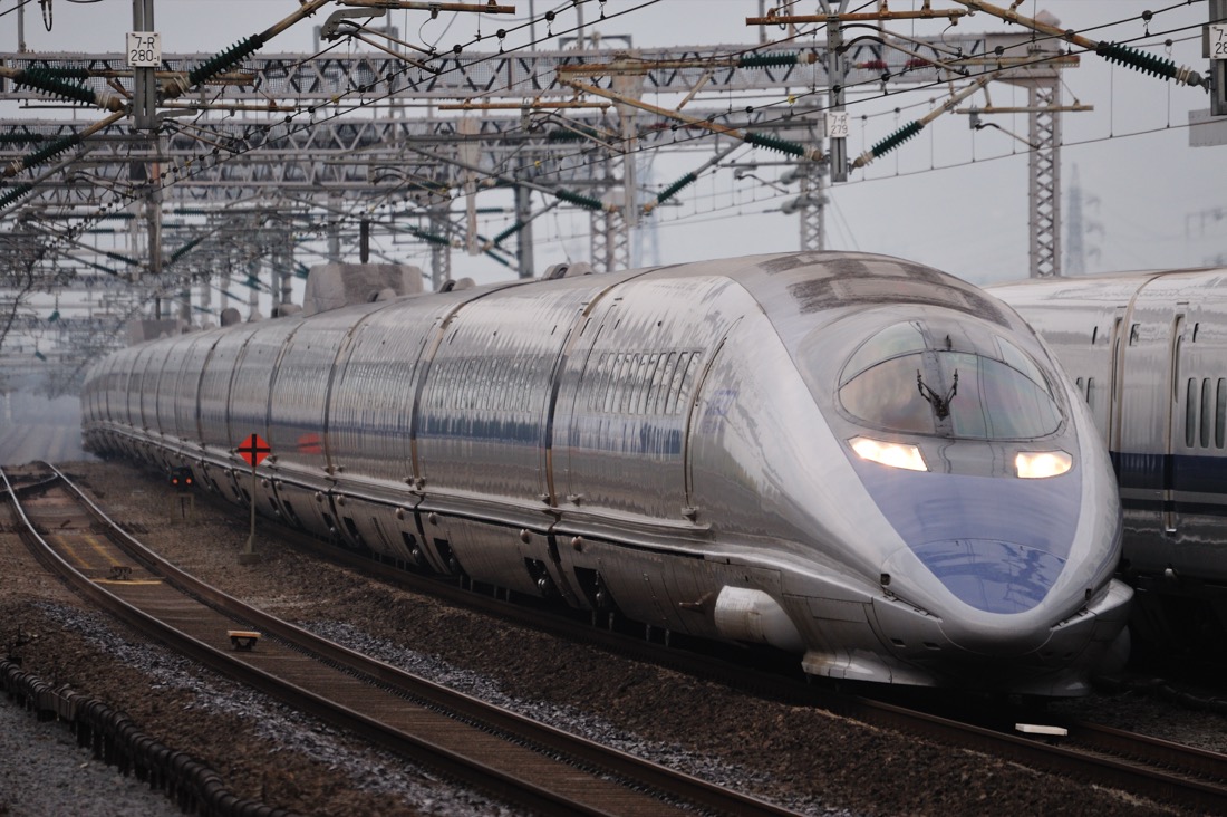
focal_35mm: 400
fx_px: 13625
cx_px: 614
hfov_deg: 5.2
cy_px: 408
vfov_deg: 3.4
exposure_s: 1/1600
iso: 800
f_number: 6.3
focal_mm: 400
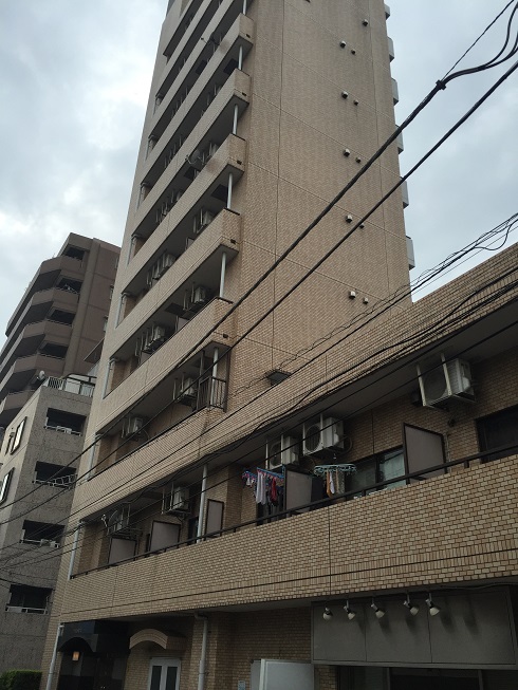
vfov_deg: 61.7
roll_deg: -3.8
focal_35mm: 29
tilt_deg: +30.1
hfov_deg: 48.2
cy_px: 345
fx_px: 578
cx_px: 259
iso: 32
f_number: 2.2
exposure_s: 1/824
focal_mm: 4.15
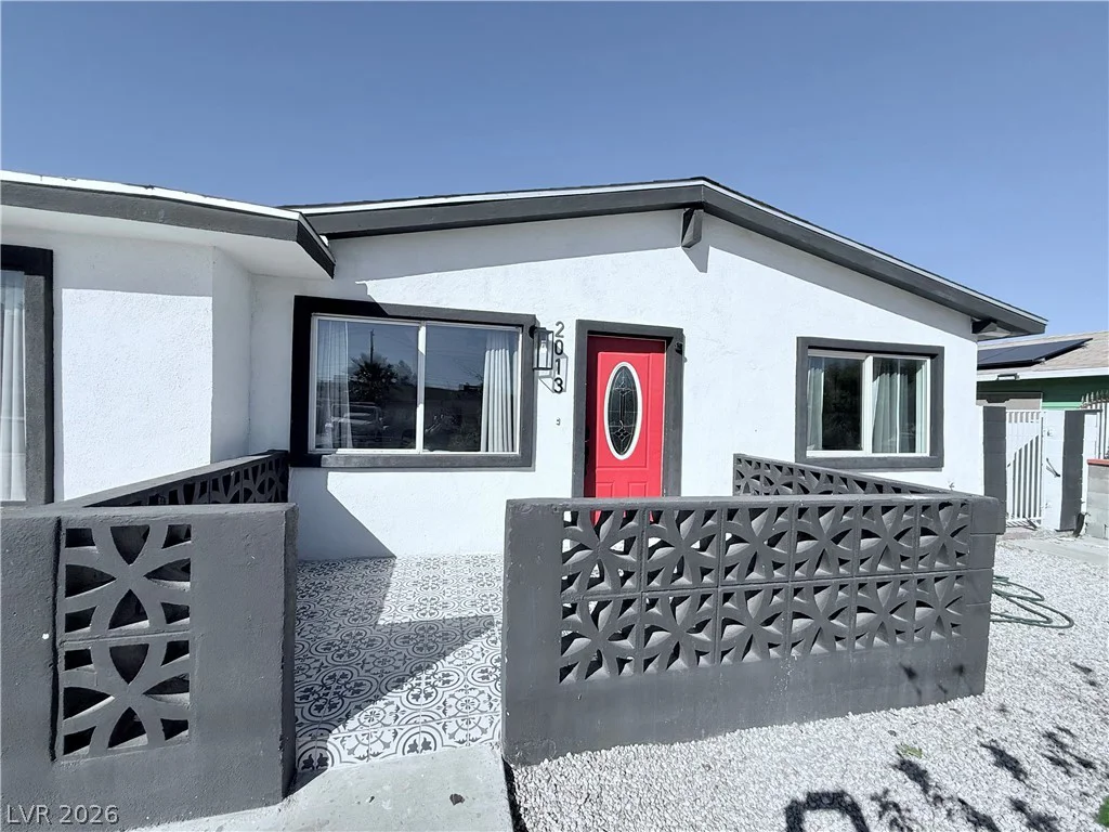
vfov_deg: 85.7
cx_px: 554
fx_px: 449
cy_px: 416
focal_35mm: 14
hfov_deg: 102.1
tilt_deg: +0.2
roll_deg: -1.2
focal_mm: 2.22
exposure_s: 1/6173
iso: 50
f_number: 2.2
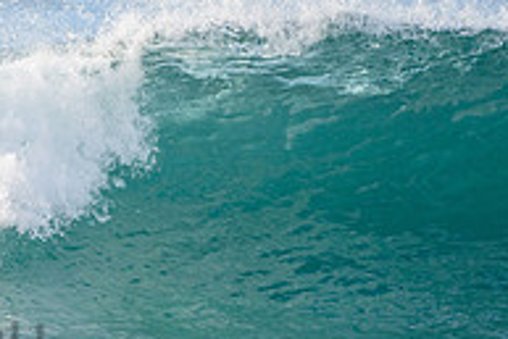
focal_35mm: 1838
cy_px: 218
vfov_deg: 0.7
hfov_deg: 1.1
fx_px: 25955
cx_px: -62
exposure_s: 1/1250
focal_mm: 500
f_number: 5.6
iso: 400
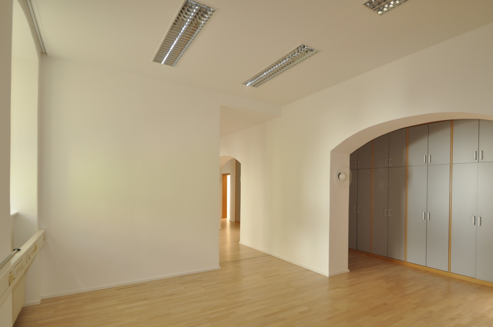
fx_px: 260
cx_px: 276
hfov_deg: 86.6
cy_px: 198
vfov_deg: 63.8
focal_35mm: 19
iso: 250
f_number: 3.5
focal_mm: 10
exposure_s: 1/40
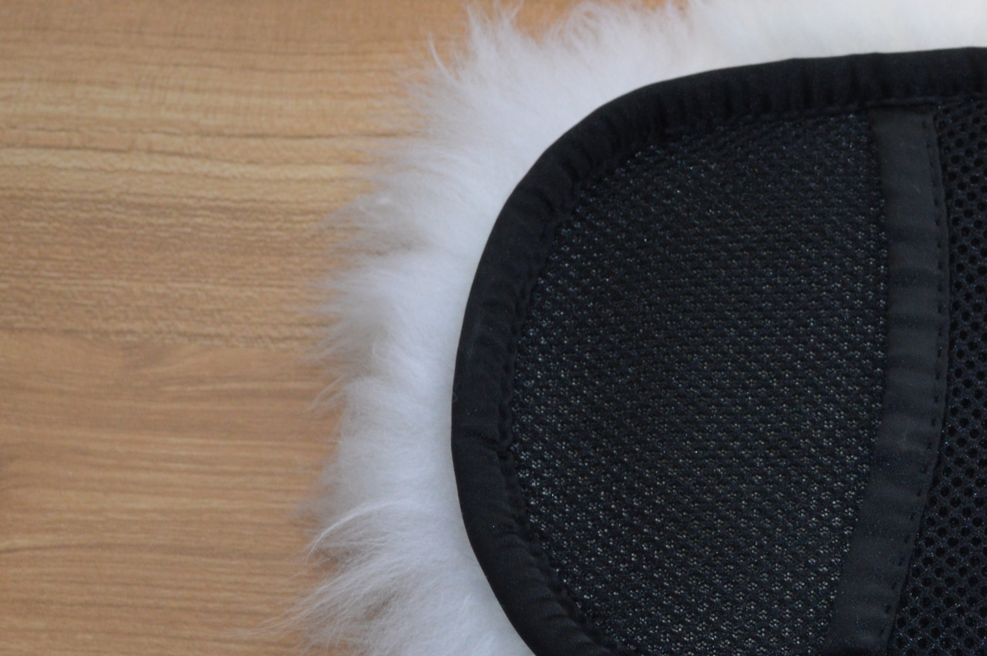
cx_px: 1168
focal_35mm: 167
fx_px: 4574
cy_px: 339
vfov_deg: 8.2
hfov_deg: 12.1
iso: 450
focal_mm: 42
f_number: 5.3
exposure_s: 1/60
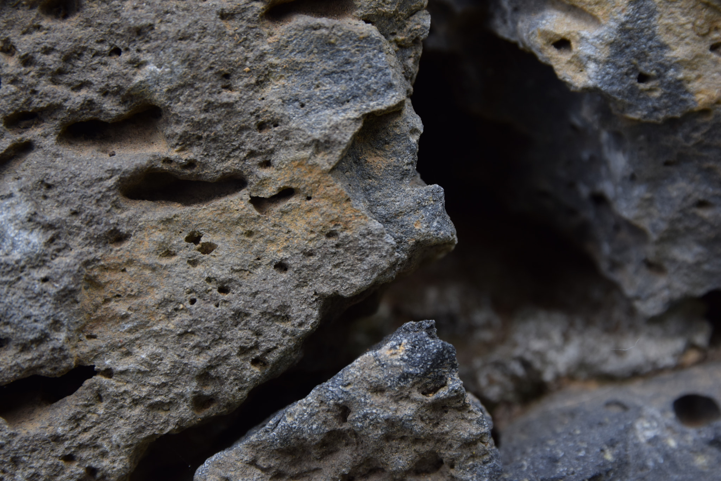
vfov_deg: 13.0
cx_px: 360
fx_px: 2103
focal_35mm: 105
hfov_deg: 19.5
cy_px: 240
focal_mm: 70
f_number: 9
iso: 250
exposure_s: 1/125
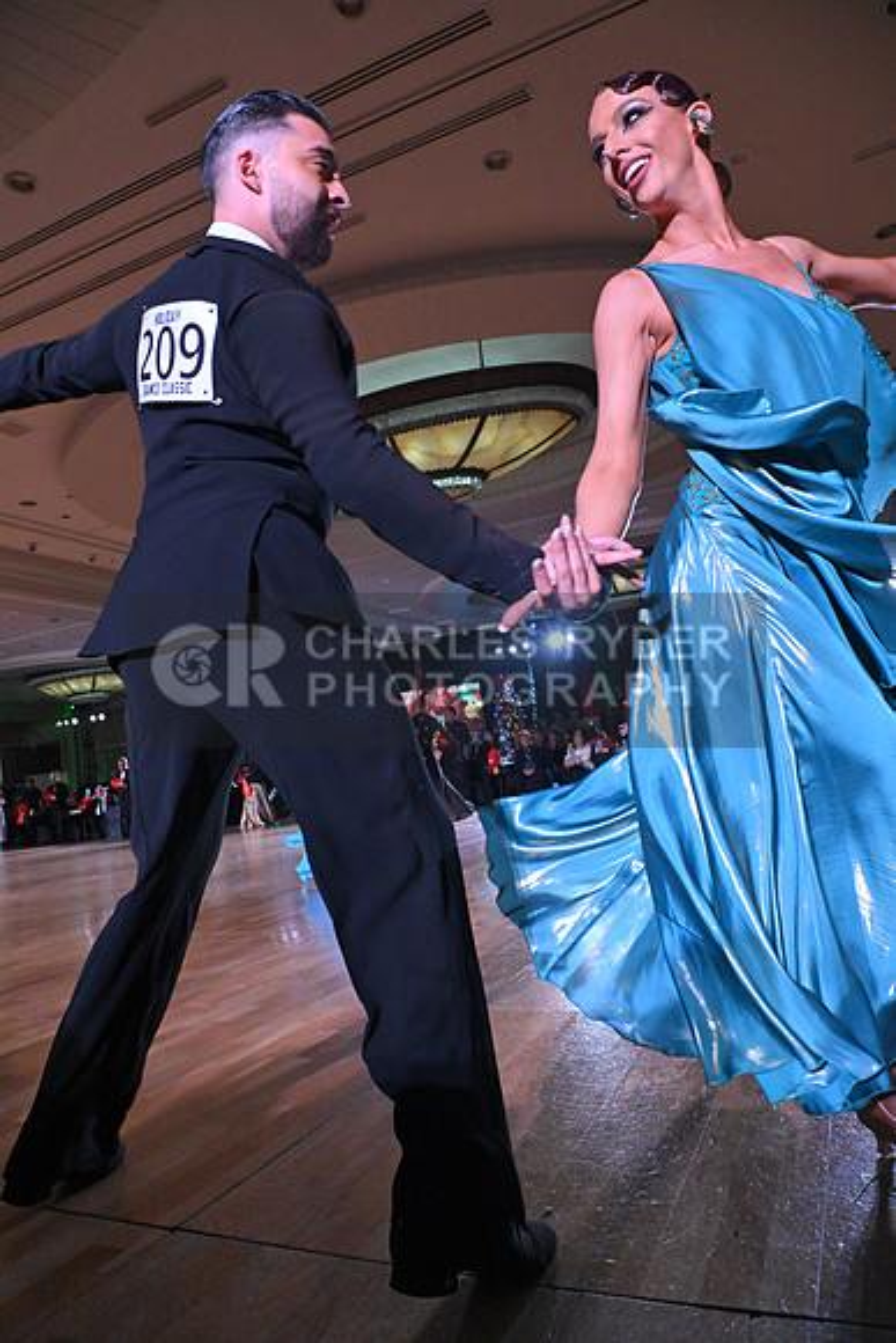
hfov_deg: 53.2
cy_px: 672
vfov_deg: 73.7
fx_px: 895
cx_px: 448
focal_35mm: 24
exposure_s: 1/400
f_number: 6.3
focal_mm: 24
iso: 6400
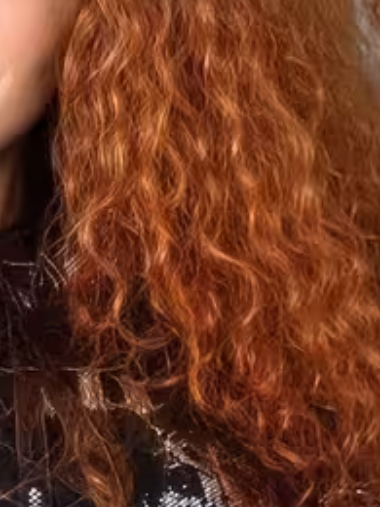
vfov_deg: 11.2
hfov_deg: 8.4
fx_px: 2591
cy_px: 306
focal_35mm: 177
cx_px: 154
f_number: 1.78
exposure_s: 1/50
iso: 125
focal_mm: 6.86
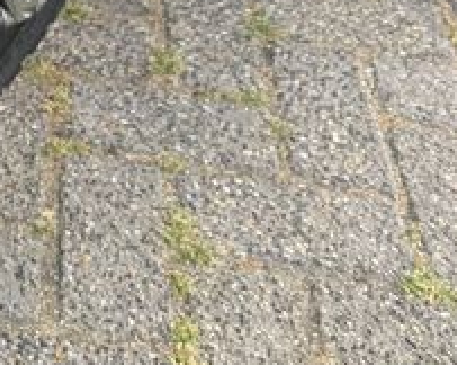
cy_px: -34
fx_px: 1000
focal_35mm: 74
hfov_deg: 22.0
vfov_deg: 19.8
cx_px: -198
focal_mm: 6.76
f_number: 1.78
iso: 80
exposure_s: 1/295
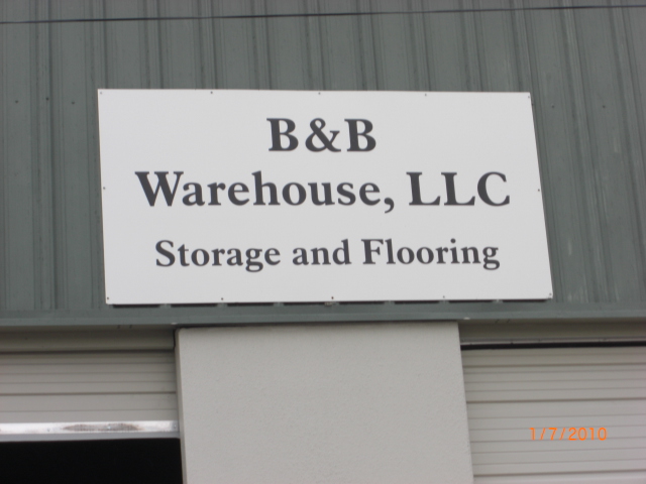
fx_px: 2127
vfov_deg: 13.0
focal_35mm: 114
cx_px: 323
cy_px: 242
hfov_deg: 17.3
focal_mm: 23.7
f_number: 5.1
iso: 100
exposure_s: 1/160
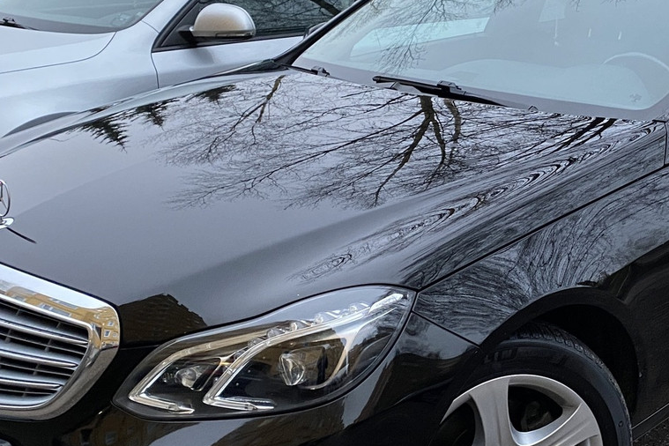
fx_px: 1059
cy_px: 245
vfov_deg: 23.8
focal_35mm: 57
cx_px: 515
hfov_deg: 34.2
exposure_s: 1/33
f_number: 1.8
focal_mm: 4.25
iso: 400
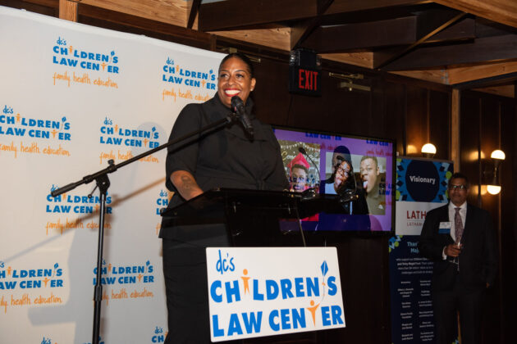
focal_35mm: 45
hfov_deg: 43.6
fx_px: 646
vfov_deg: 29.9
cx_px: 258
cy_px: 172
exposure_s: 1/125
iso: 640
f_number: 5
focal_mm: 45
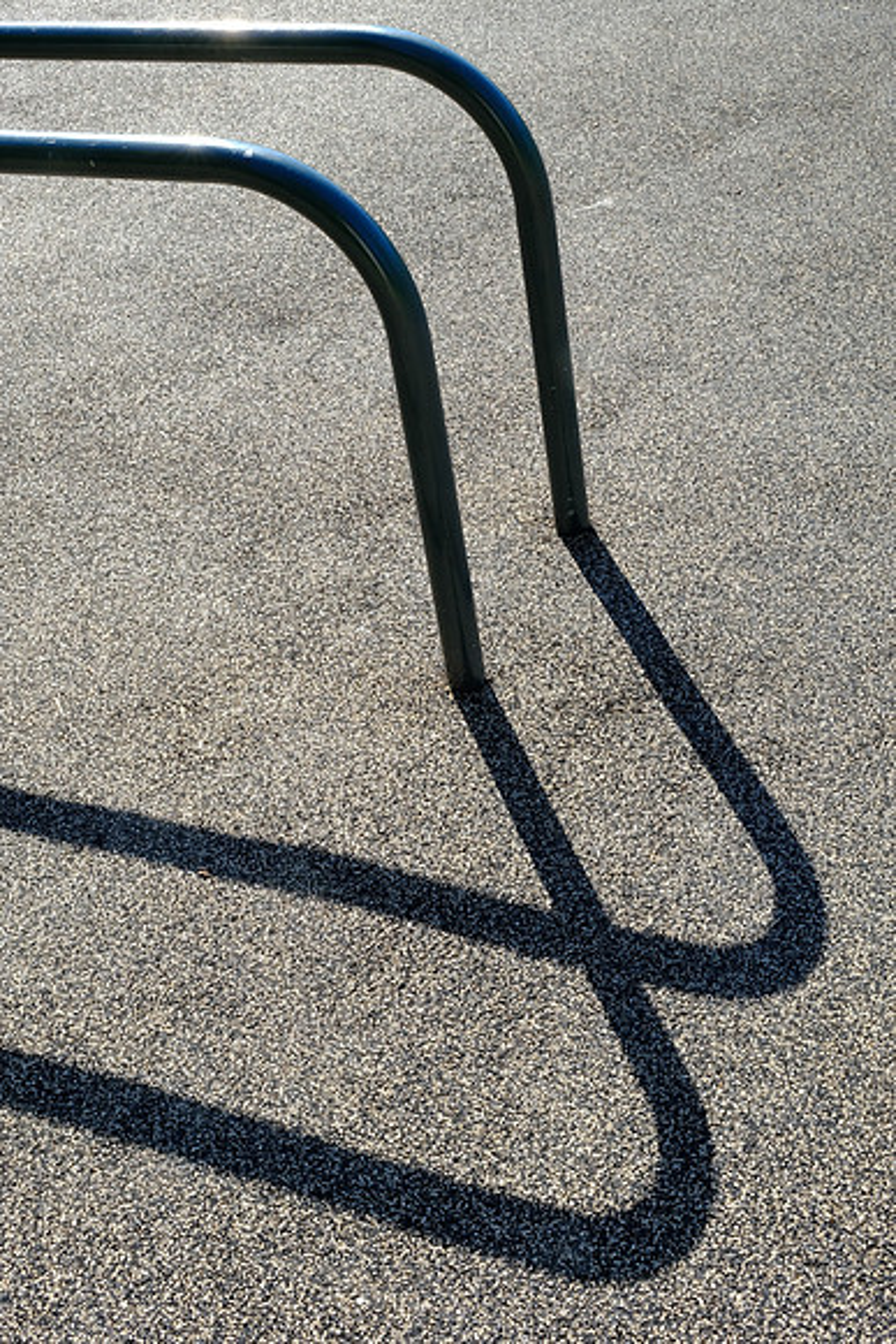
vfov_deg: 41.9
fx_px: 1753
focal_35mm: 47
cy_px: 672
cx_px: 448
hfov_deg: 28.7
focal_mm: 31.5
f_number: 20
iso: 200
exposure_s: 1/20
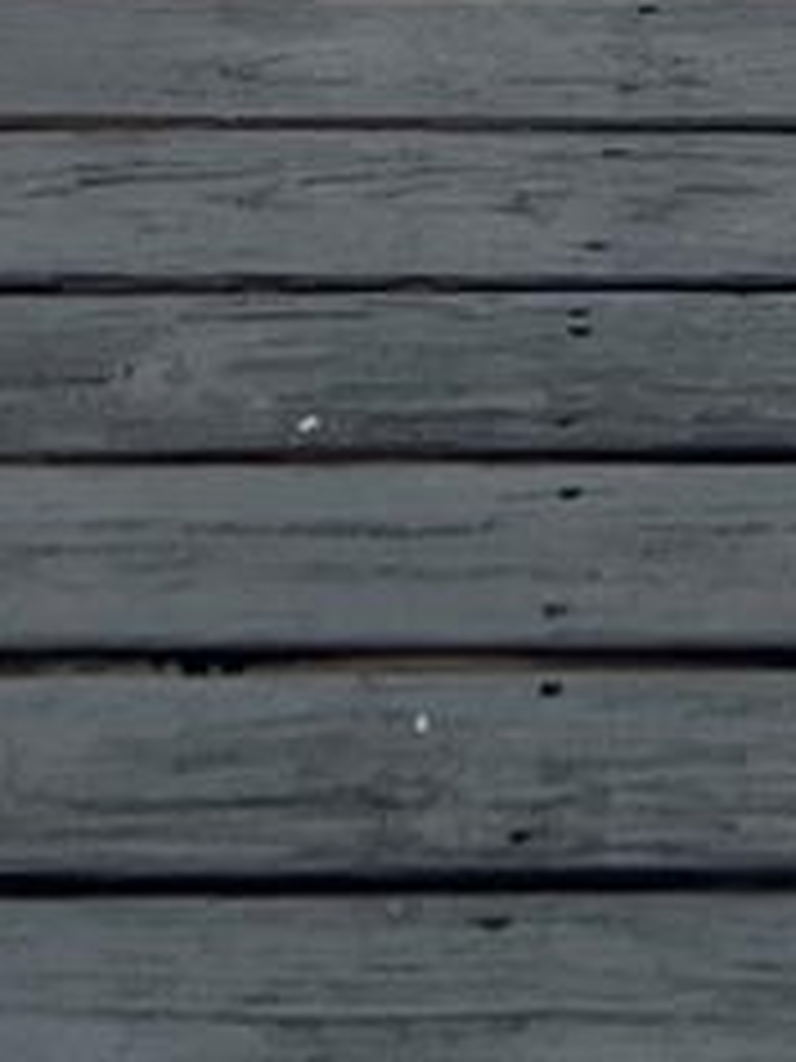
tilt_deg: -5.9
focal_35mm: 169
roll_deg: -2.2
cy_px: -2070
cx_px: 1394
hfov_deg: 8.5
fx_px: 5182
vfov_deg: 9.4
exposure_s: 1/808
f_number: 1.5
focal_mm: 5.7
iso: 50
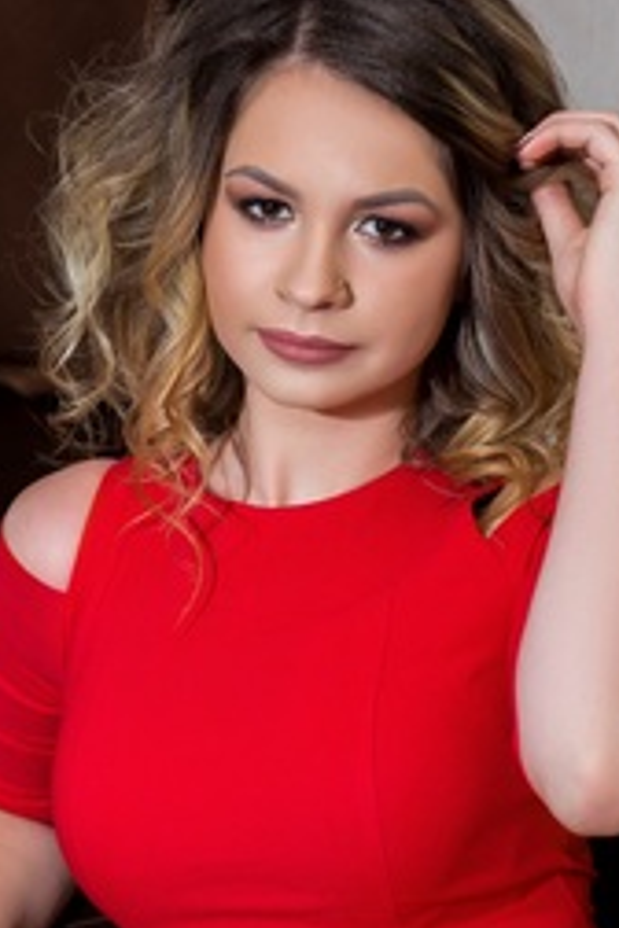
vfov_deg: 16.6
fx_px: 3172
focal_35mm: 123
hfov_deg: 11.1
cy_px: 589
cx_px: 287
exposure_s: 1/125
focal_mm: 62
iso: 160
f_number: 5
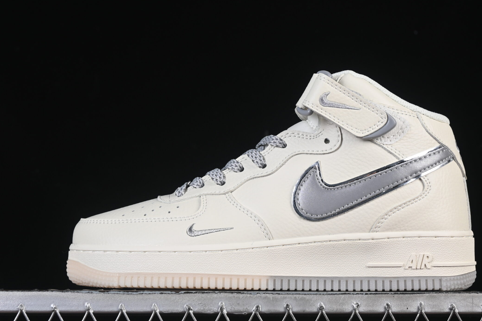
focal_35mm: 92
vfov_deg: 14.9
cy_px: 170
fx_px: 1232
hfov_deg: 22.1
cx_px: 270
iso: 160
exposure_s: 1/80
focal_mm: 50
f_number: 8
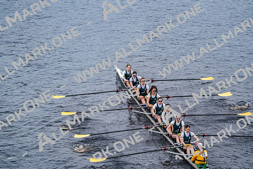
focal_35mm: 200
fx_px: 1406
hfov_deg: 10.3
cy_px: 84
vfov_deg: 6.9
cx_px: 126
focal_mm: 200
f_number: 2.8
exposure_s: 1/2000
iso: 200
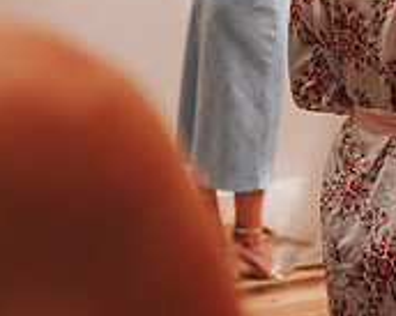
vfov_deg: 13.3
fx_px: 1299
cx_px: 424
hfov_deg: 16.8
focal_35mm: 111
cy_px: -104
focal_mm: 35
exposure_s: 1/320
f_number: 2.8
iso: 500
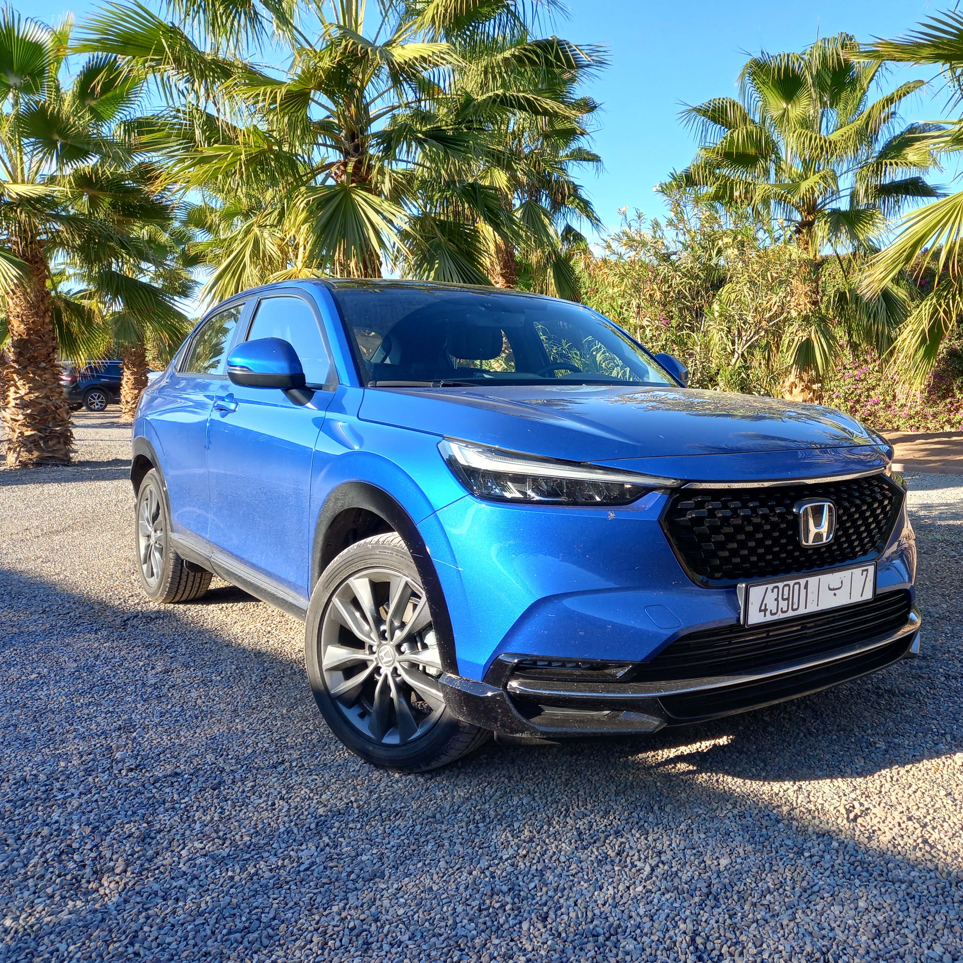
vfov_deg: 54.0
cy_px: 478
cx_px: 636
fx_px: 944
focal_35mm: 30
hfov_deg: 53.1
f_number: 2
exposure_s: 1/159
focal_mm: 4.6
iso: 25
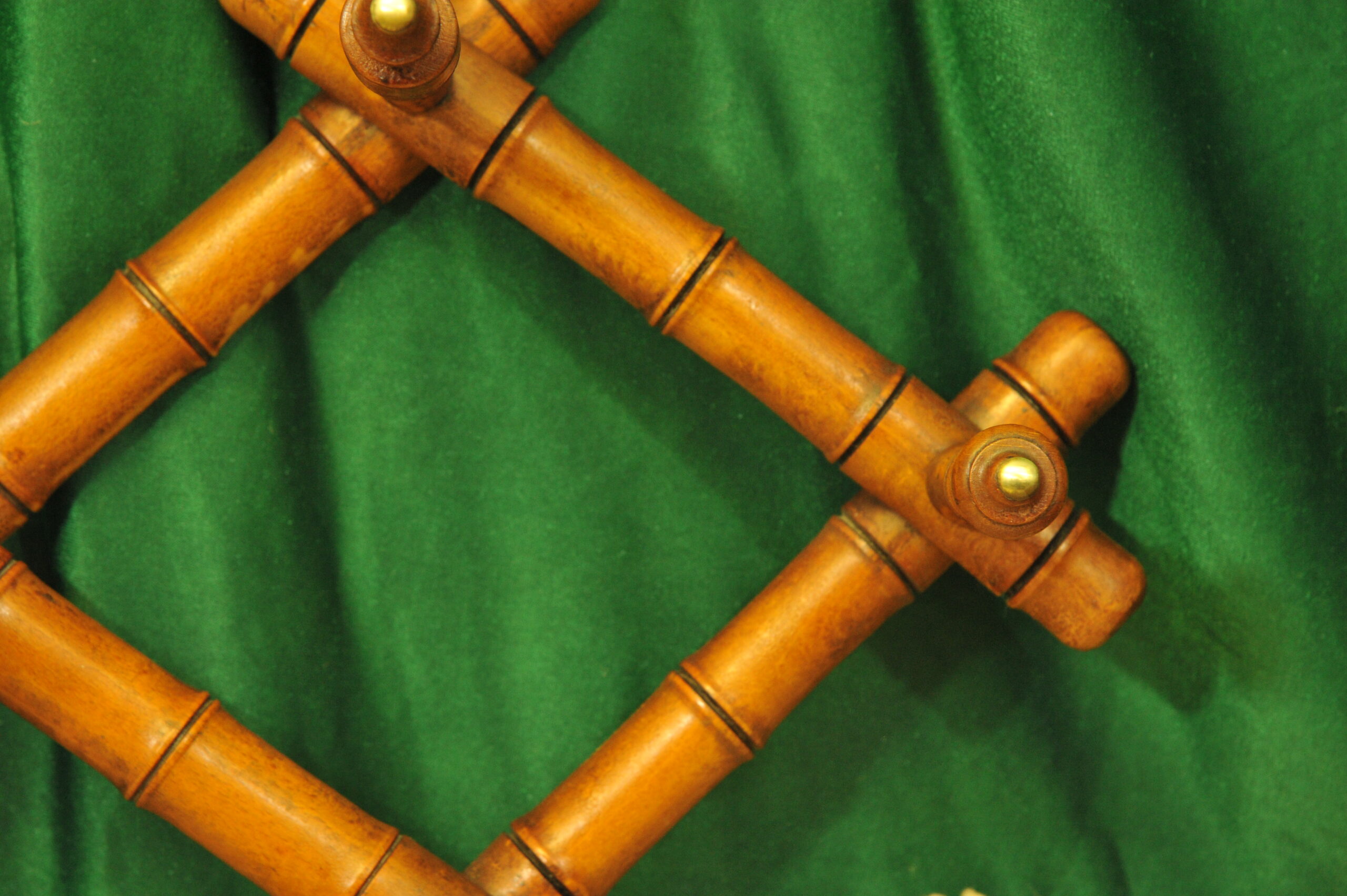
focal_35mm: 120
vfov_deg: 11.4
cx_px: 674
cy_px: 448
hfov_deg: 17.1
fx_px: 4487
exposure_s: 1/30
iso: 2800
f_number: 7.1
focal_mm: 120
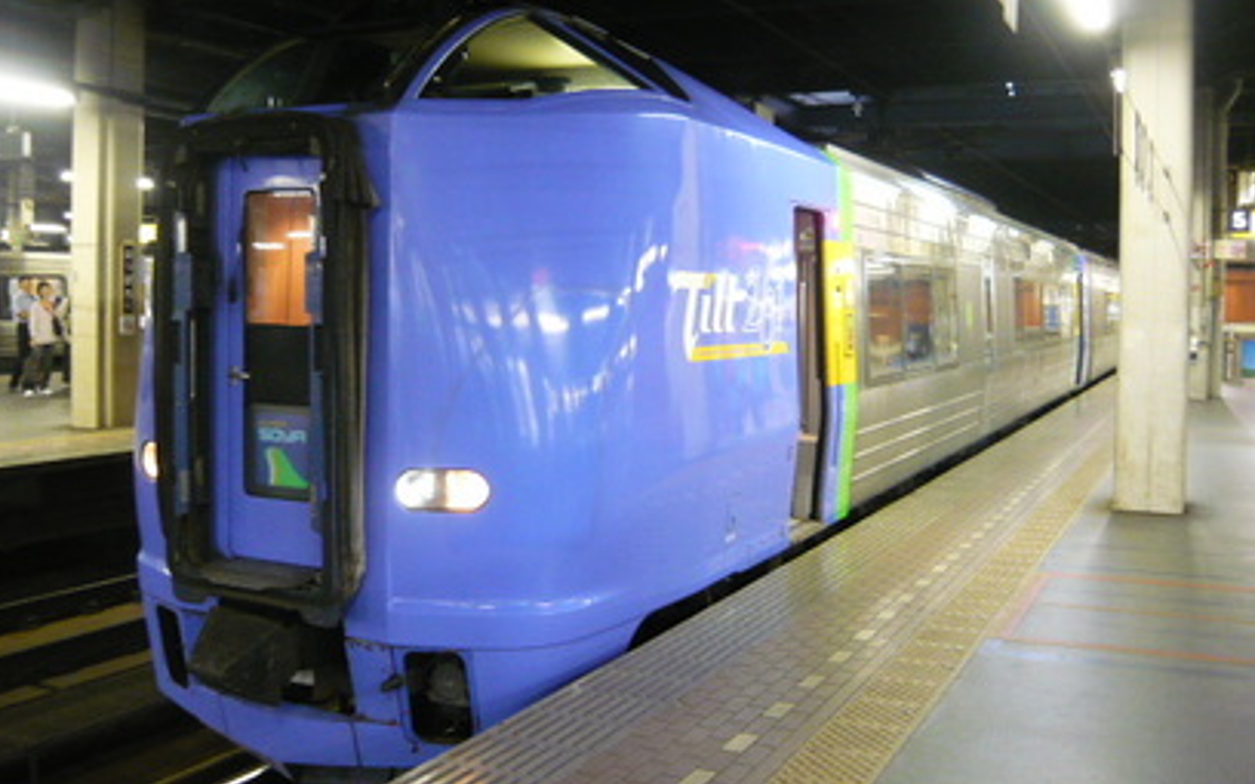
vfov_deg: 35.3
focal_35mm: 36
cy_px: 334
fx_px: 1231
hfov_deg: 54.0
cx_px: 624
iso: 400
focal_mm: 5.5
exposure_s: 1/10
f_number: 2.8
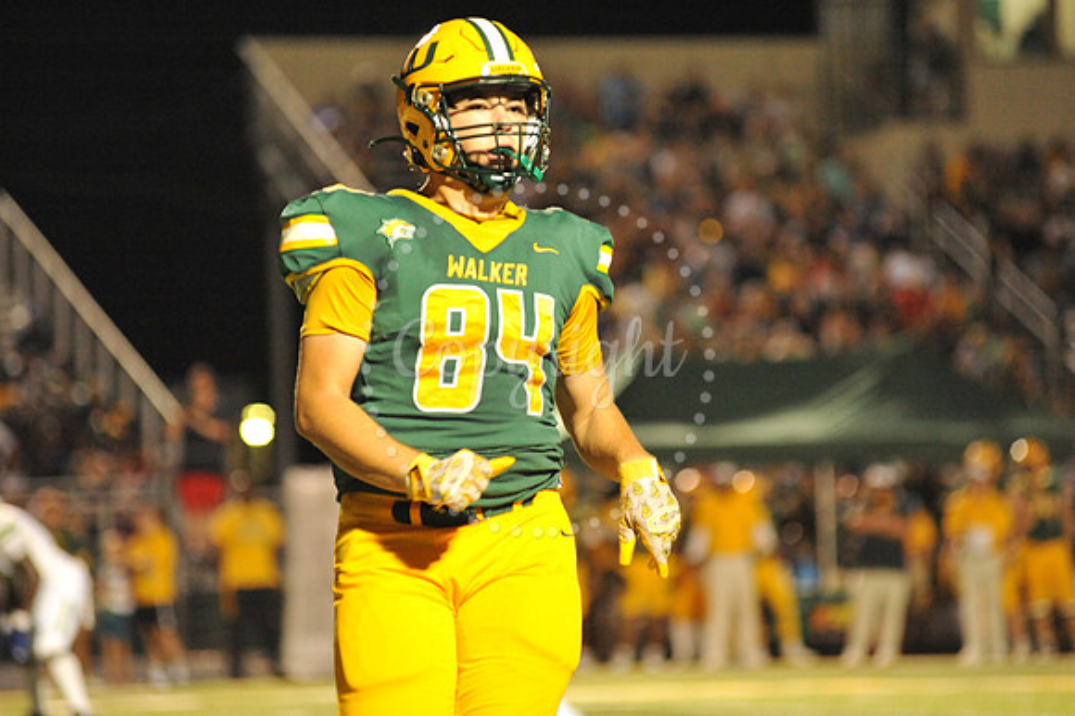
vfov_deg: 6.9
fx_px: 5969
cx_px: 538
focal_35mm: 200
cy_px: 358
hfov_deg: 10.3
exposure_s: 1/320
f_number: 4
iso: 6400
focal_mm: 200
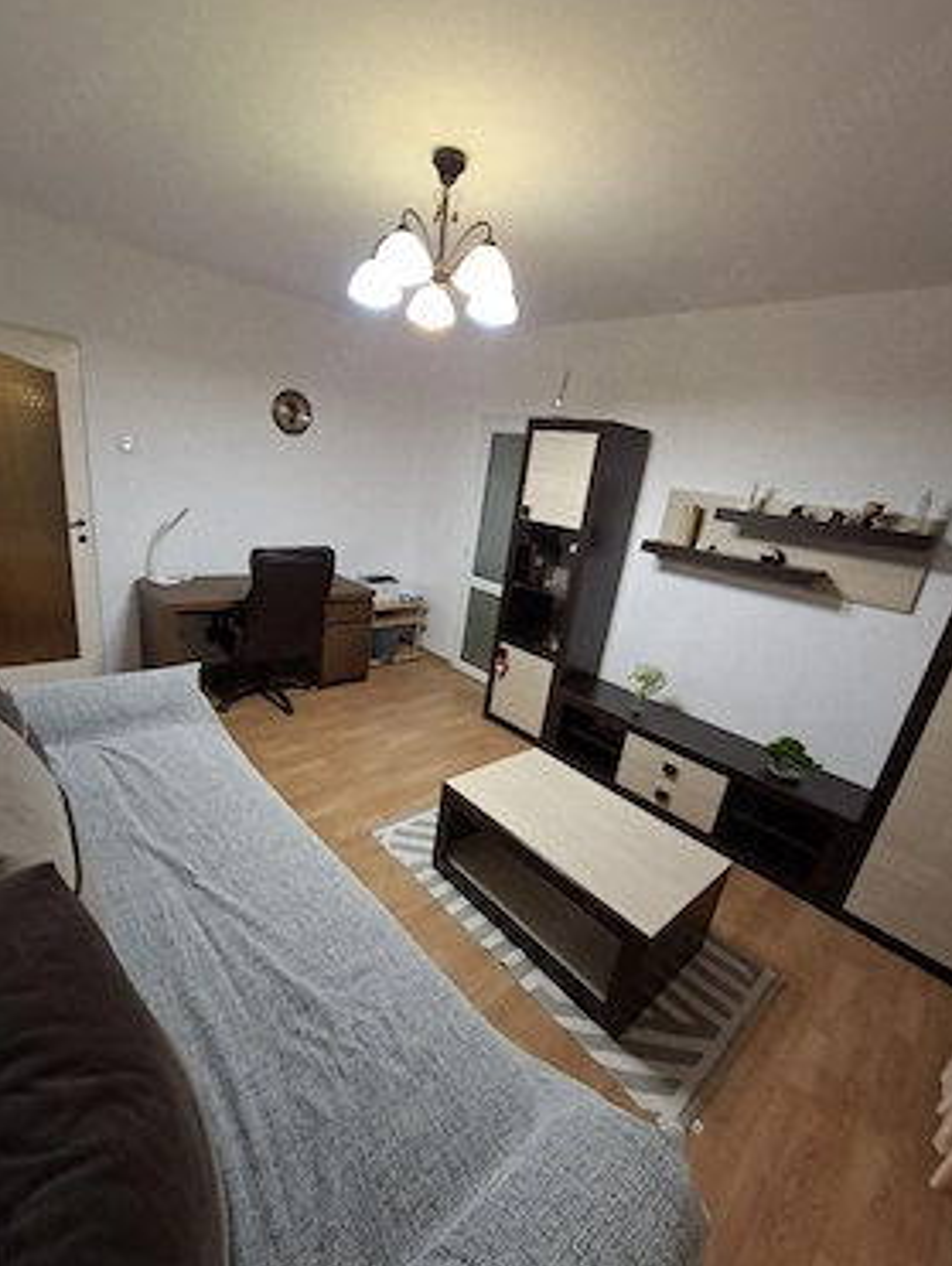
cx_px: 450
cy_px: 645
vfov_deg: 102.0
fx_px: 512
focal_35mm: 14
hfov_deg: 85.7
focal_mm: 1.74
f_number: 2.2
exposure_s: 1/24
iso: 200
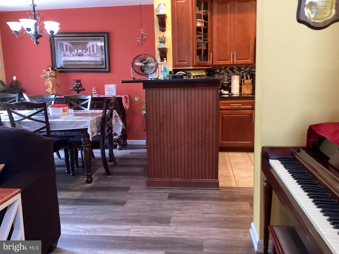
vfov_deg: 45.4
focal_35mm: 31
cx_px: 170
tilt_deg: -9.4
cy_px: 127
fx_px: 304
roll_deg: +1.2
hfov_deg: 58.4
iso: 250
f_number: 2.4
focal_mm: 3.3
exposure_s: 1/40
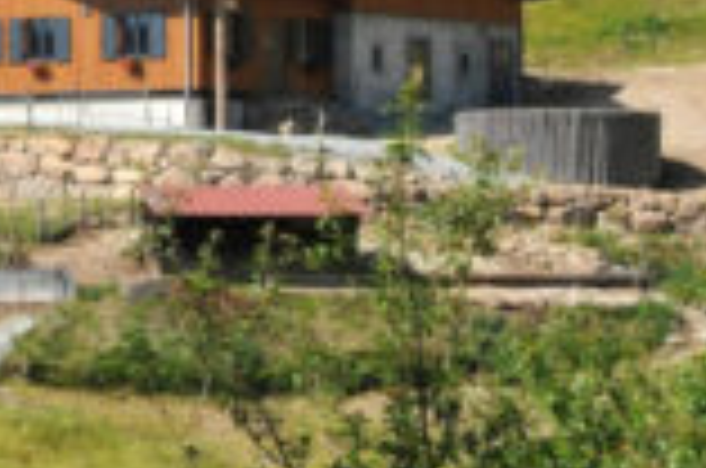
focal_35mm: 227
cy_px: -202
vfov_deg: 6.0
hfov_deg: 8.9
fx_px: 4451
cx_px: -225
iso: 200
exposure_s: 1/500
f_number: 8
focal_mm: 31
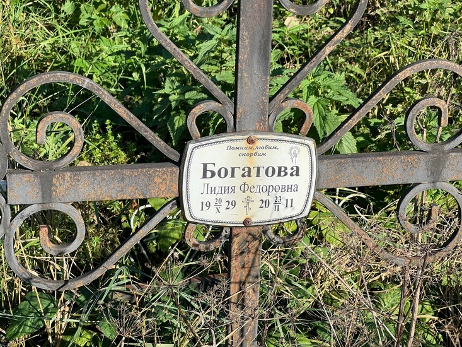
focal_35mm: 84
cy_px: 181
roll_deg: -1.7
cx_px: 230
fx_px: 1121
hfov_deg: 23.3
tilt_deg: -21.7
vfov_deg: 17.6
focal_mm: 9
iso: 32
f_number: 2.8
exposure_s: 1/276
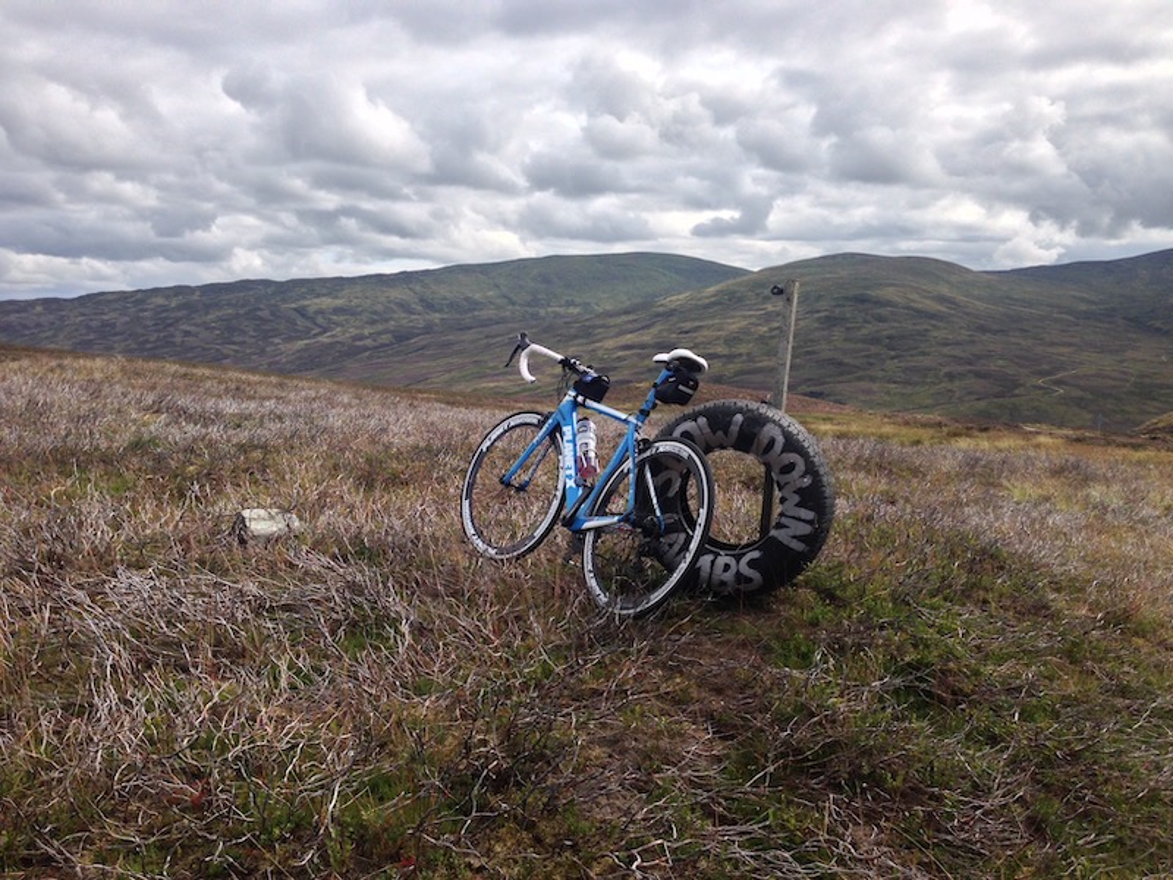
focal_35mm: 33
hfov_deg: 55.4
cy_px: 440
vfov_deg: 42.9
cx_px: 586
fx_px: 1118
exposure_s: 1/1695
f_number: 2.4
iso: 50
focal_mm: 4.12
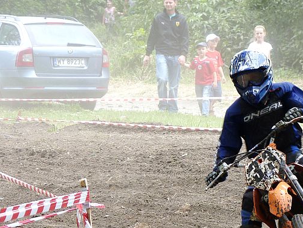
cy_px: 159
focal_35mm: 417
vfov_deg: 3.6
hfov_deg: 4.7
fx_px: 3651
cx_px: 243
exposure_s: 1/125
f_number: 4
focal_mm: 37.1
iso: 80
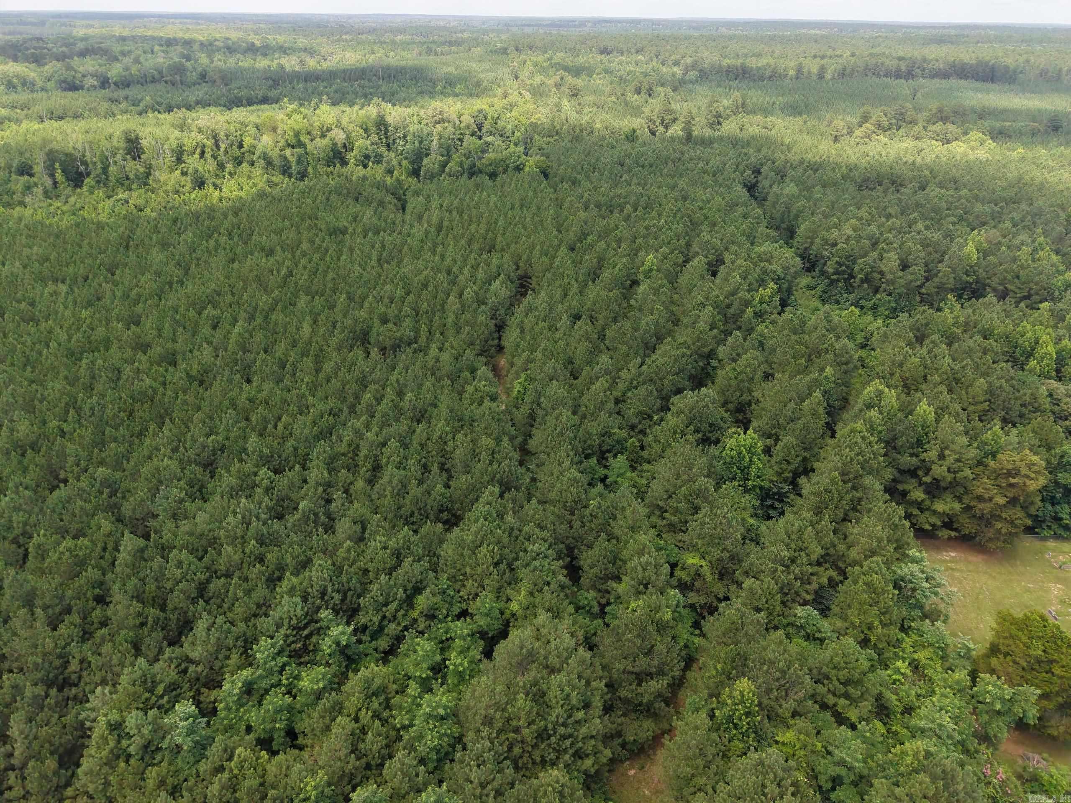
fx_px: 743
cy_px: 402
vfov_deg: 56.8
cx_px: 536
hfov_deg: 71.6
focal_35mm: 24
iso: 100
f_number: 1.8
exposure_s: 1/100
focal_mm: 8.67
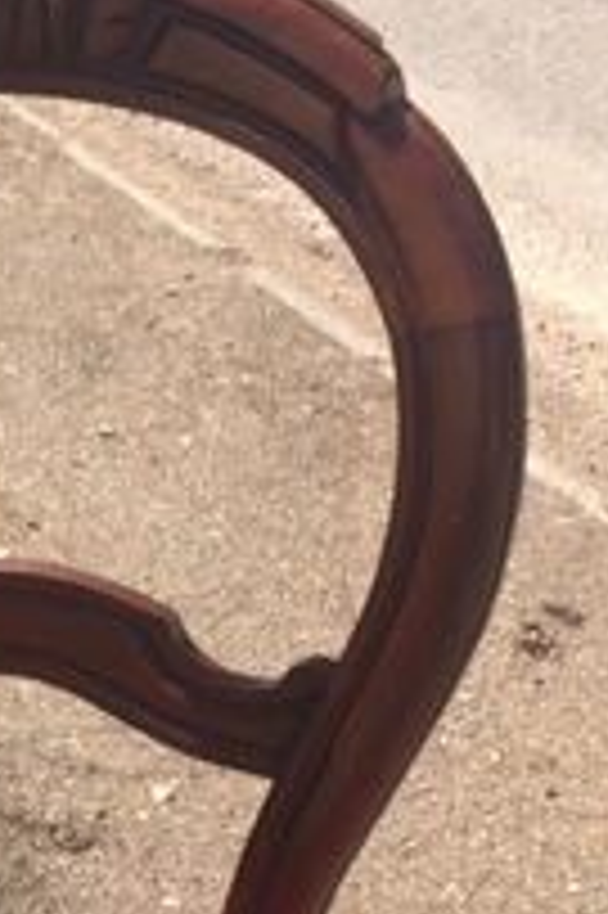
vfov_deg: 20.5
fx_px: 2411
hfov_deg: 14.2
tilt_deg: -36.3
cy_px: 991
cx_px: 5
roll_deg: +3.4
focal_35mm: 95
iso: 25
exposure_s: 1/746
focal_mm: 4.15
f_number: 2.2
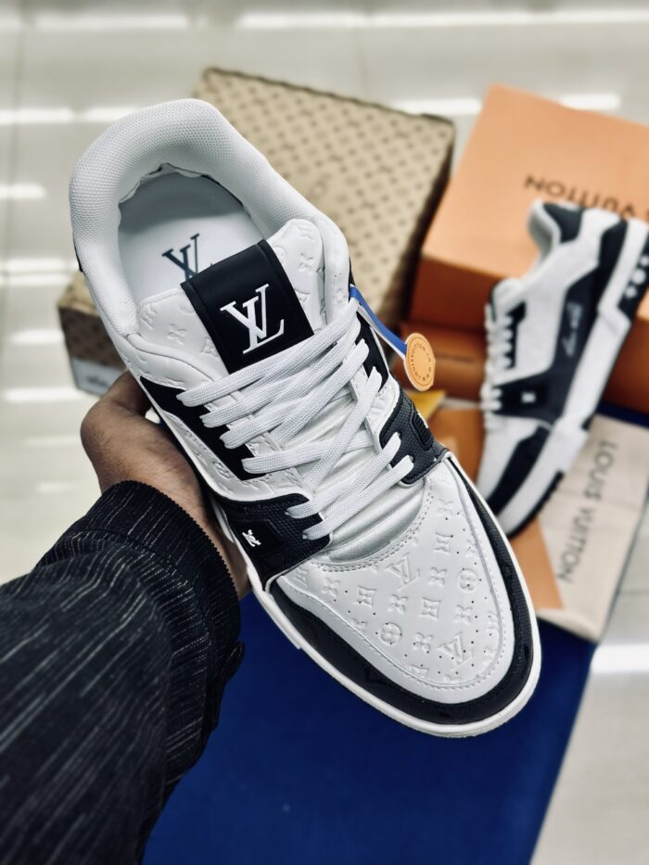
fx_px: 1200
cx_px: 324
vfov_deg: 39.7
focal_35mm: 48
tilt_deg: -54.3
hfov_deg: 30.3
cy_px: 432
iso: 64
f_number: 1.78
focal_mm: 6.86
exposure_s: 1/105
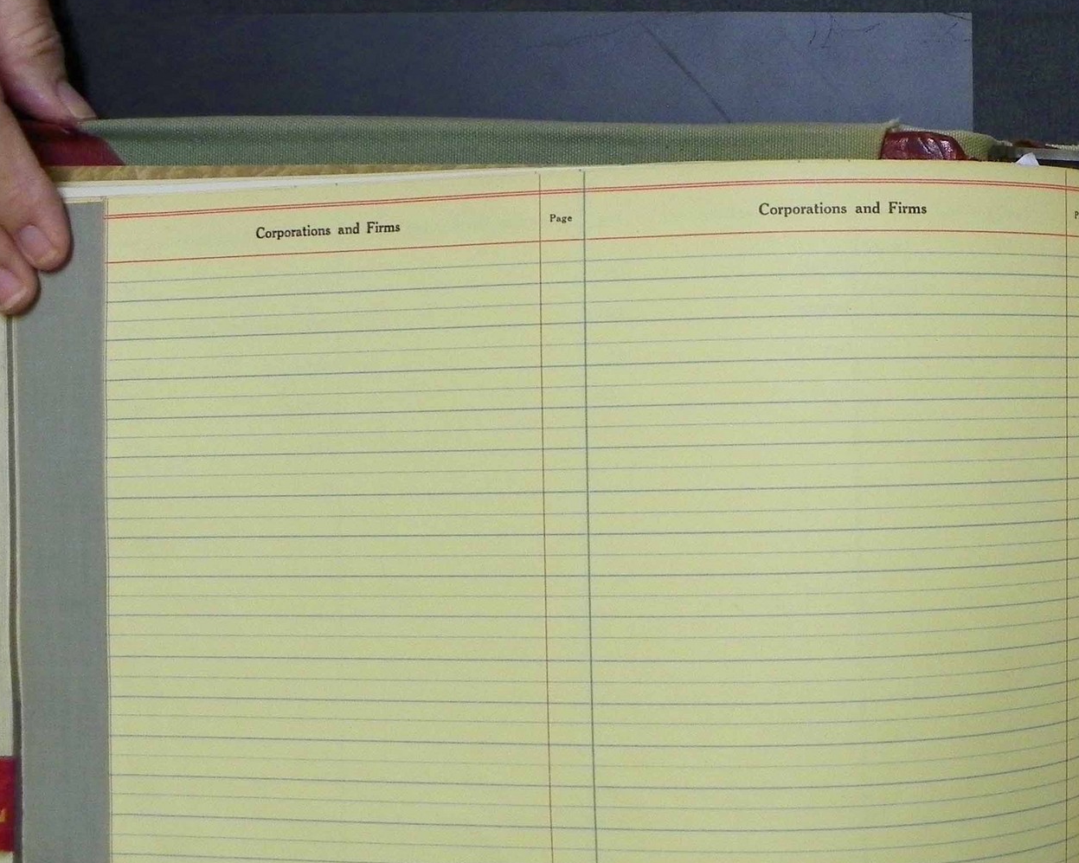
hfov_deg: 30.8
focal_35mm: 57
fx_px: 1820
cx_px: 1058
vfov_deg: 26.7
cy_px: 383
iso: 125
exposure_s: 1/30
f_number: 2.8
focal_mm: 4.6
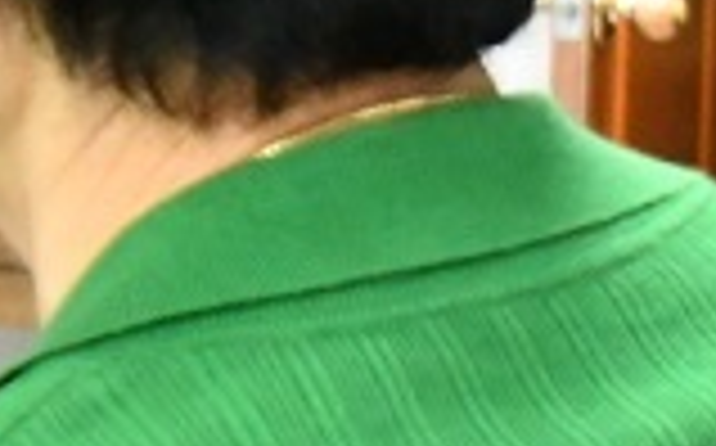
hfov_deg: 9.3
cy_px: -158
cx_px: -824
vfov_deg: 6.2
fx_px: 4054
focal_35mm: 208
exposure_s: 1/200
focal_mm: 24
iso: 3600
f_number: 3.8
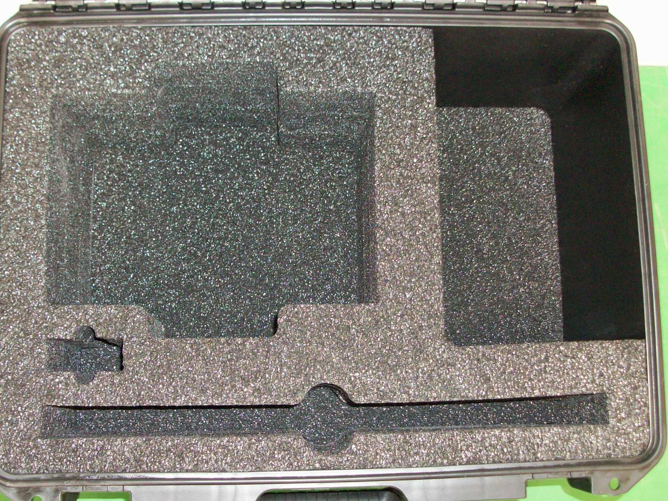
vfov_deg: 33.6
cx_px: 355
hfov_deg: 43.8
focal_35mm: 43
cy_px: 276
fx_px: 830
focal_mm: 5.7
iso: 160
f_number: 2.8
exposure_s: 1/15
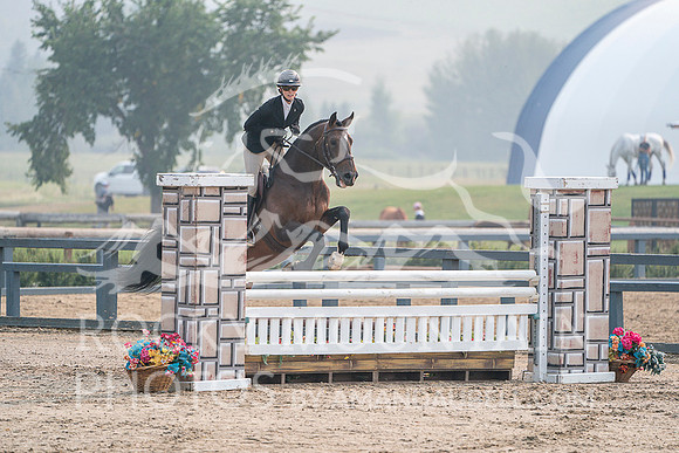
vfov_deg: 4.1
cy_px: 226
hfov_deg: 6.1
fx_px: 6339
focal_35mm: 336
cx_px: 340
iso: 500
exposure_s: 1/800
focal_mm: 336
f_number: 5.6
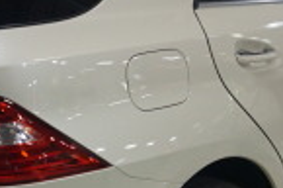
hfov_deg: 20.6
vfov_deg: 13.7
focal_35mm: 99
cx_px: 117
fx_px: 777
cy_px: 151
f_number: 4
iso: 1600
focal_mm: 18
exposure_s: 1/160
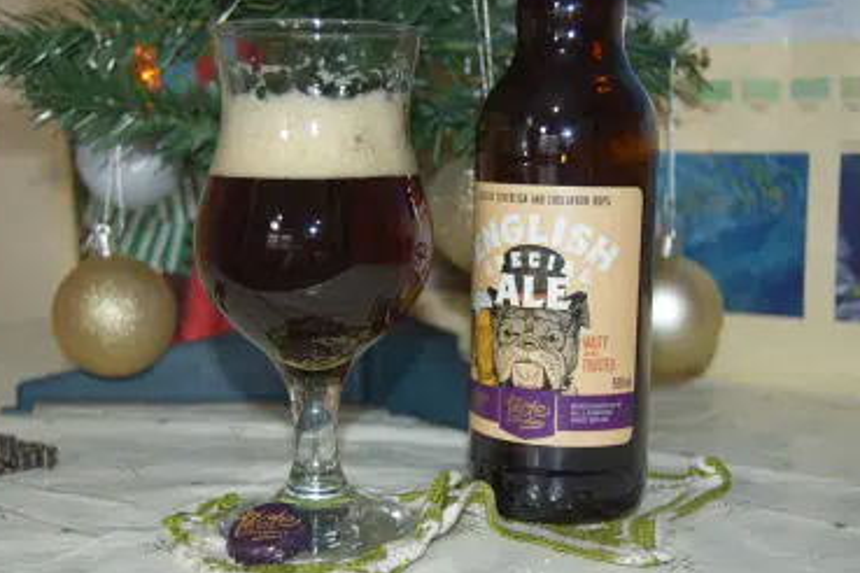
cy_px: 292
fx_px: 1242
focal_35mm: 52
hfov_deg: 38.2
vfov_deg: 26.0
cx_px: 396
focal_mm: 32
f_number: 4.5
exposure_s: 1/60
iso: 400
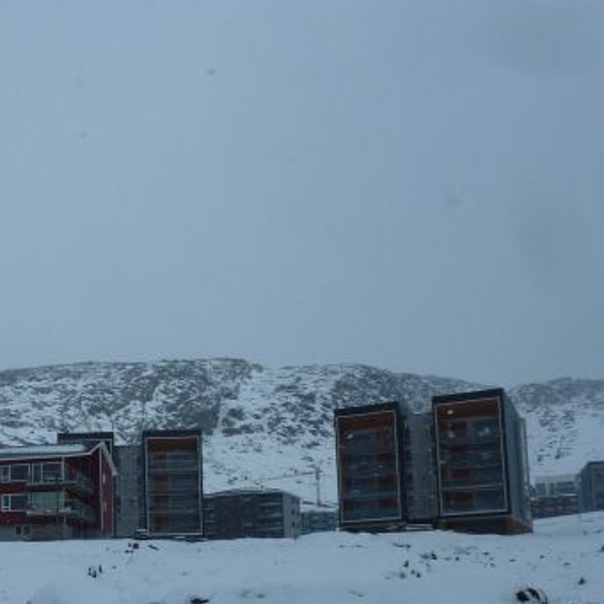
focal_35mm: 52
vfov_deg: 31.6
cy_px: 515
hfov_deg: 29.3
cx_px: -73
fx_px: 1027
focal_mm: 4.1
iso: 80
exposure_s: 1/1300
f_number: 6.3
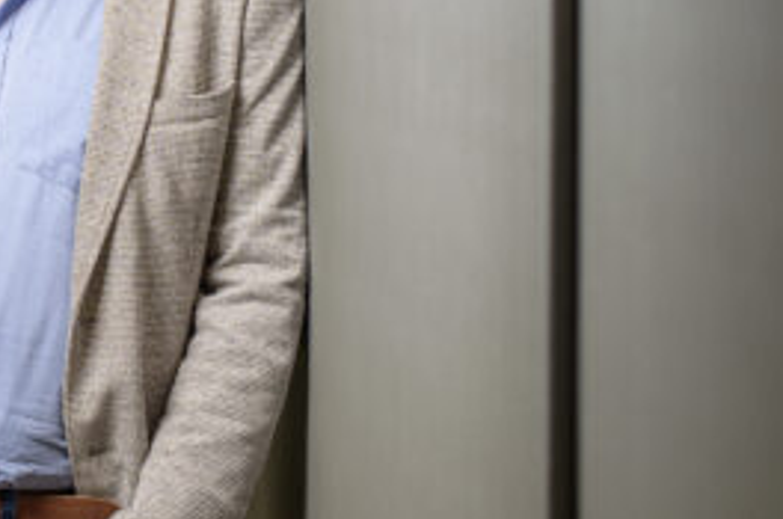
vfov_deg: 10.3
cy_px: 129
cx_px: -169
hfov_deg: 15.0
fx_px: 2866
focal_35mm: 132
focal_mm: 50
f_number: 2.8
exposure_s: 1/200
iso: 64
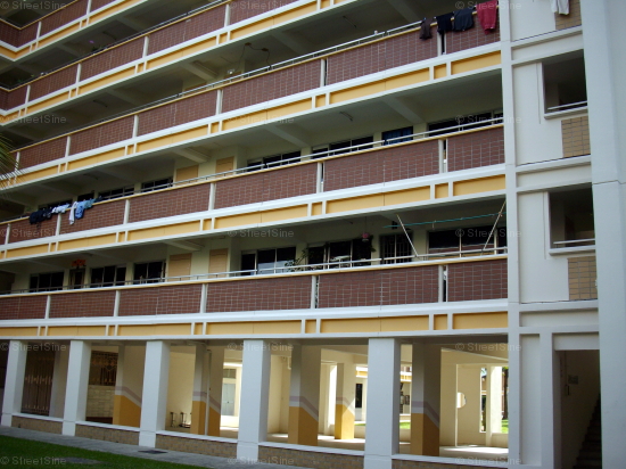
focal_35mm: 37
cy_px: 234
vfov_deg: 38.6
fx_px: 669
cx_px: 313
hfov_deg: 50.2
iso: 80
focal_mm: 6.2
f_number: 2.8
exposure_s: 1/320
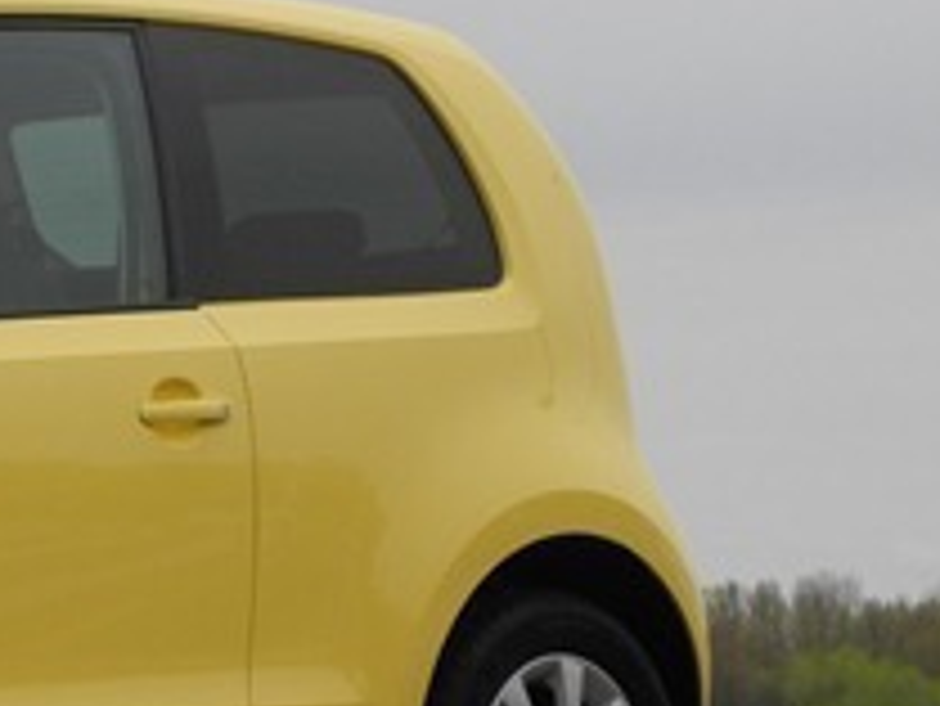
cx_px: -387
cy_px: 450
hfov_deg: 6.1
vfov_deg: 4.6
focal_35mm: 321
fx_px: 8722
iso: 100
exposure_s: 1/355
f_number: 4.5
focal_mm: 22.5
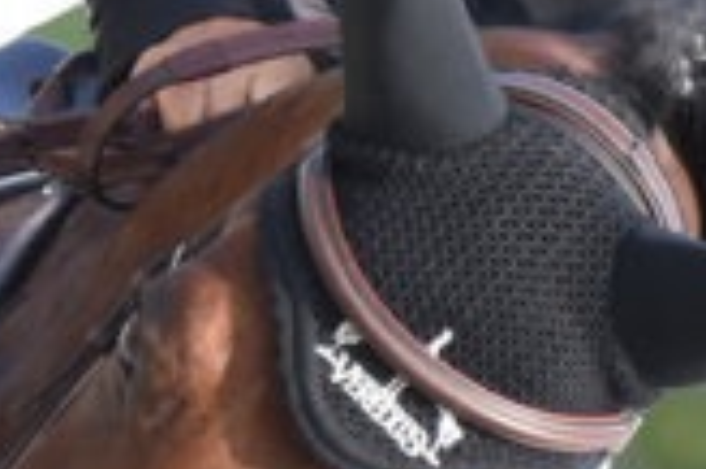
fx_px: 74388
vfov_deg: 0.4
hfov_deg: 0.5
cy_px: 577
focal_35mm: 3797
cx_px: -413
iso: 800
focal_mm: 360
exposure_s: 1/1250
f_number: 5.6
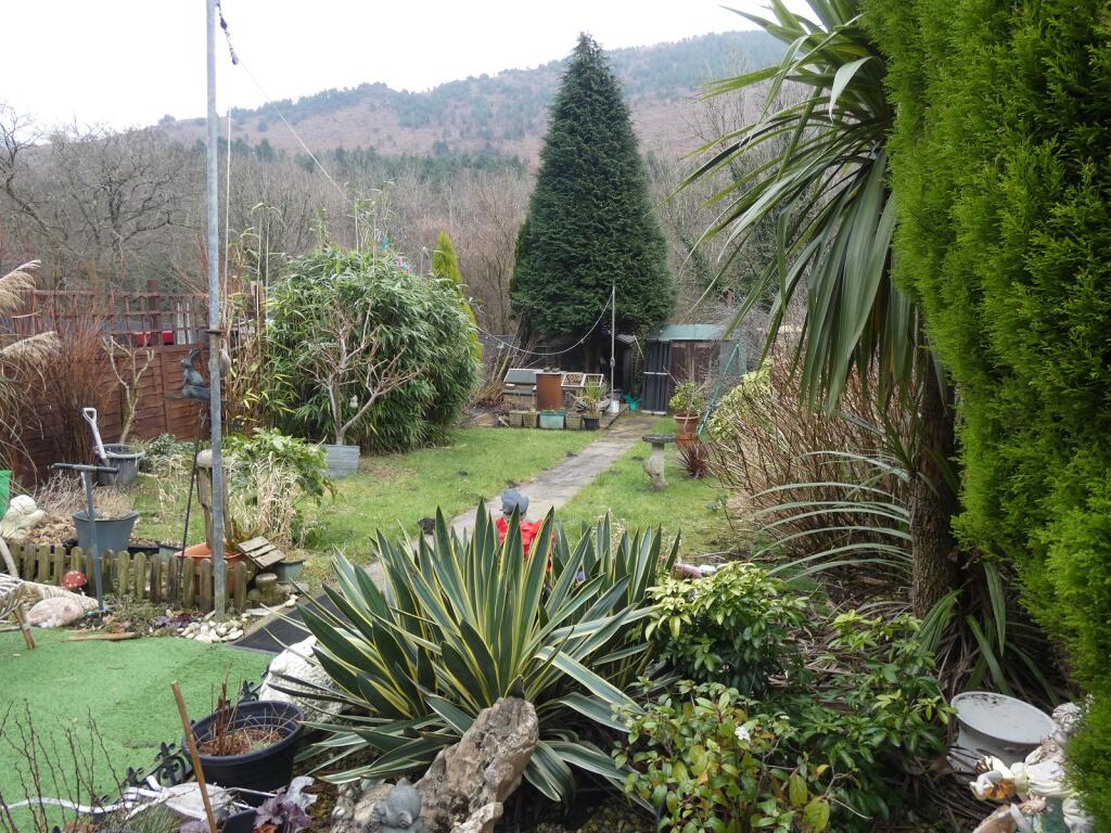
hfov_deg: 81.7
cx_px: 556
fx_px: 642
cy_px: 416
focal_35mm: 20
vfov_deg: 66.0
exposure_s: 1/80
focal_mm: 3.6
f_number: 2.8
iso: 80
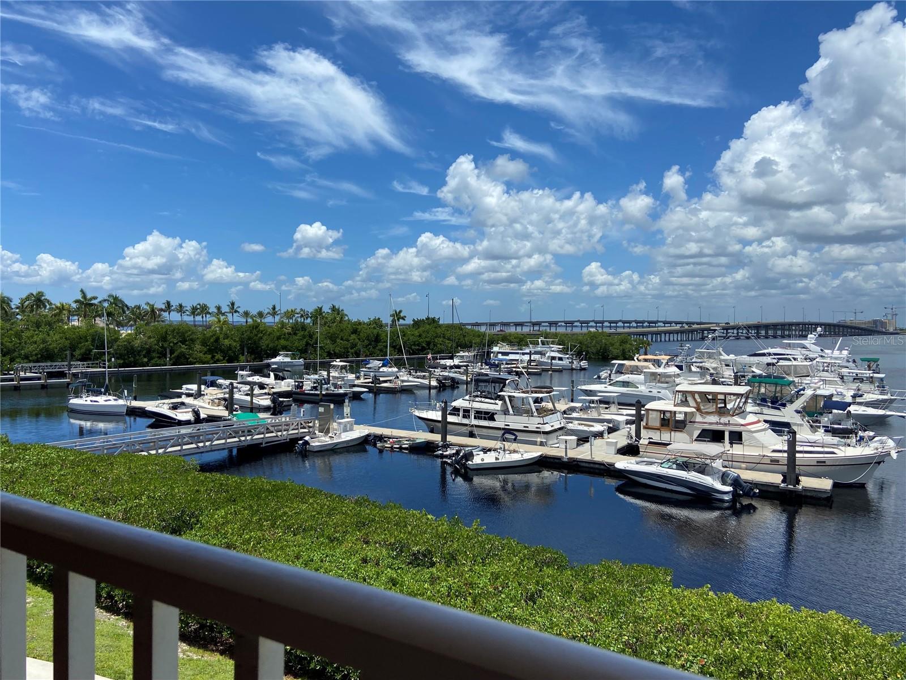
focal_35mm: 26
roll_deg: -1.5
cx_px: 453
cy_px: 340
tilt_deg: -3.7
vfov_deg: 53.1
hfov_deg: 67.3
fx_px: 680
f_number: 1.8
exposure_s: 1/4274
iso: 32
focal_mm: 4.25
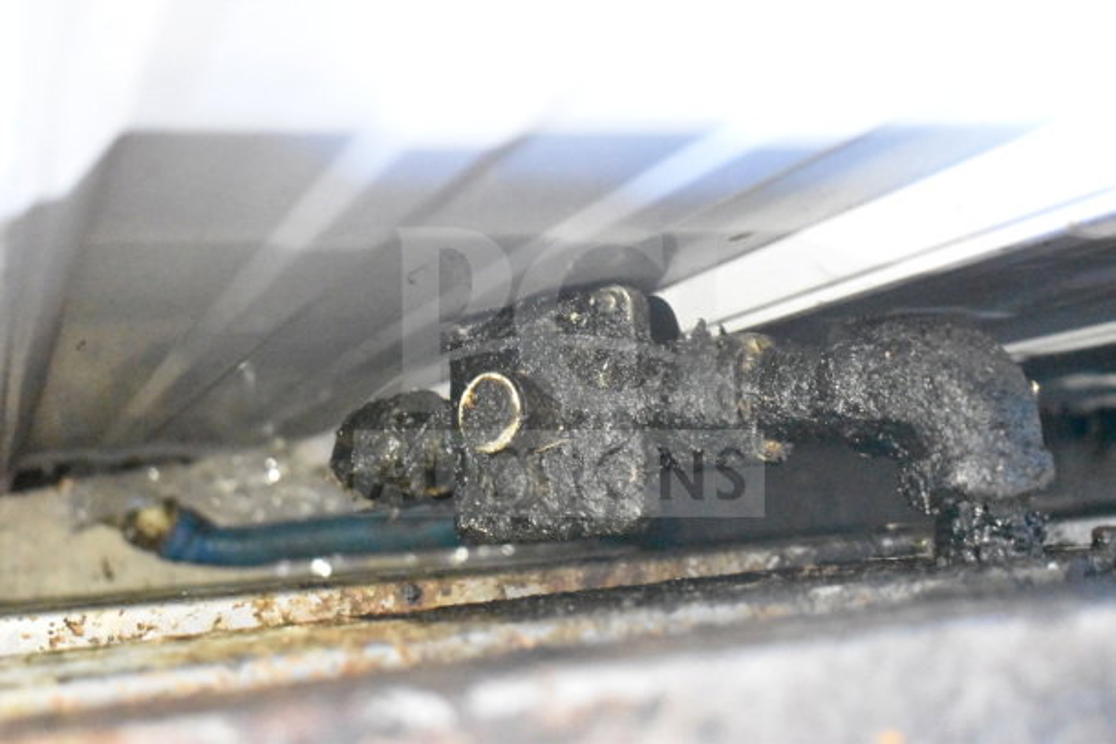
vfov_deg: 26.5
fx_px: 1581
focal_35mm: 51
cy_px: 372
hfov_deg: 38.9
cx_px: 558
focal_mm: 34
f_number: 4.5
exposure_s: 1/40
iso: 25600
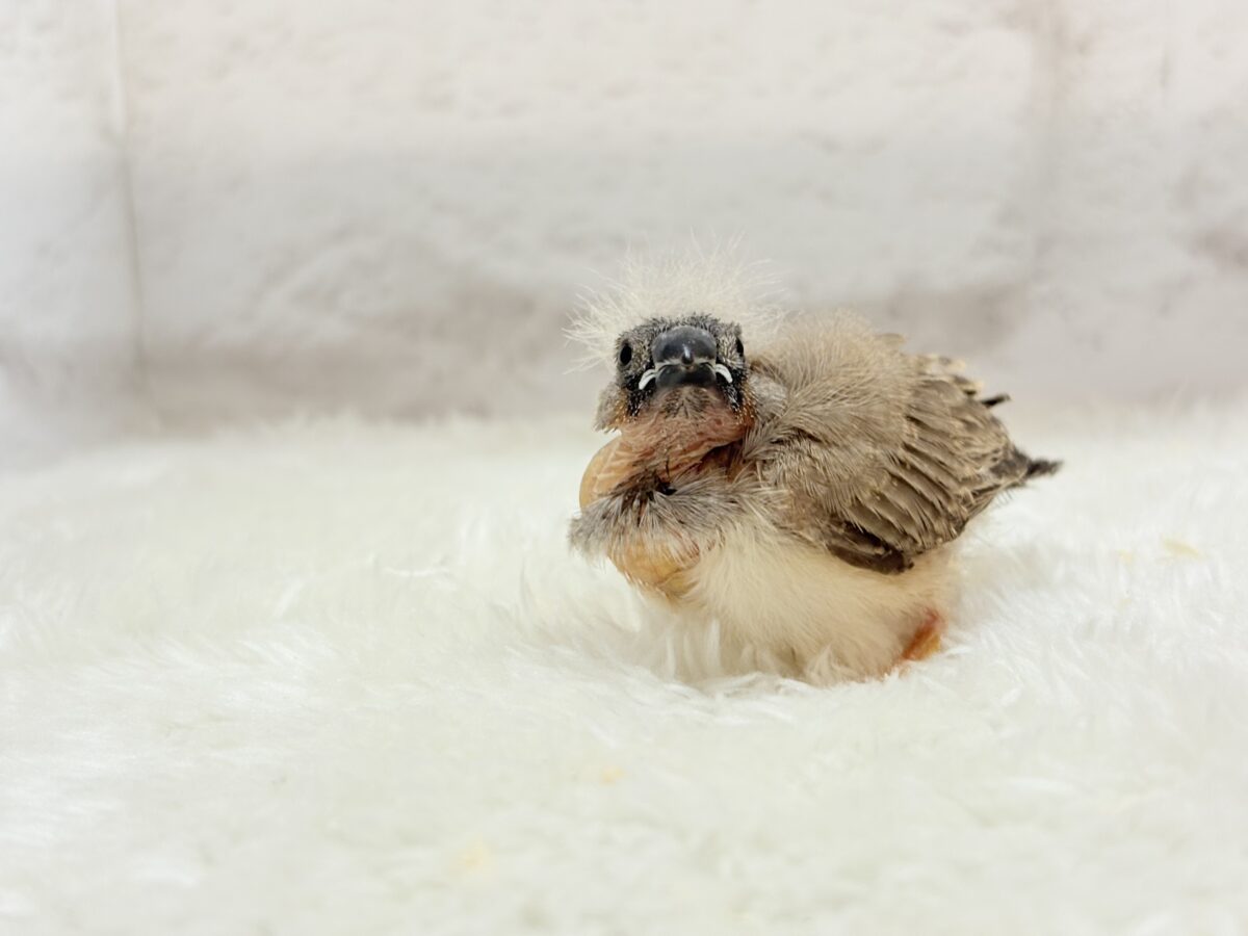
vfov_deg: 28.0
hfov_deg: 36.8
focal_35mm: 52
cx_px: 624
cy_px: 468
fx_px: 1875
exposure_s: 1/50
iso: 40
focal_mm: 5.96
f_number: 1.6
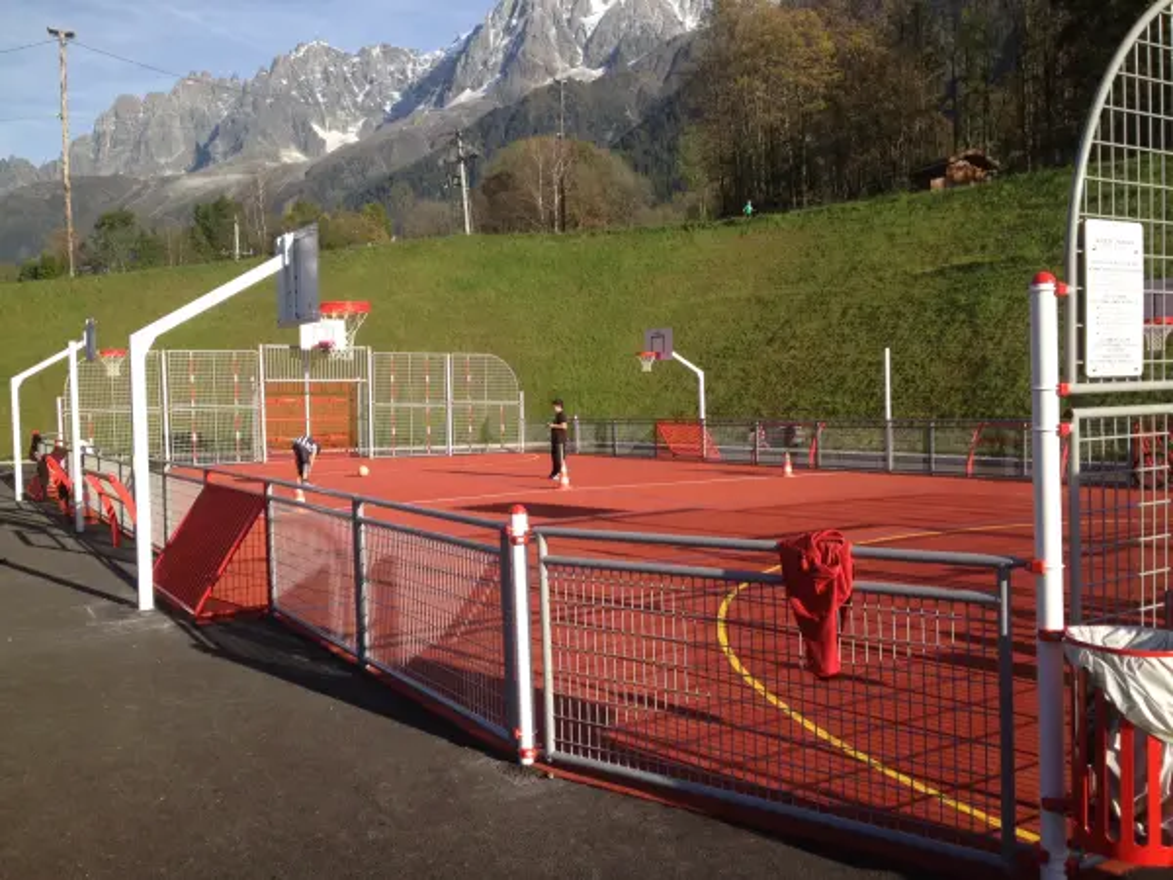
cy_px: 440
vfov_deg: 40.7
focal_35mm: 35
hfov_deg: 52.6
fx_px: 1186
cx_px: 586
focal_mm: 4.28
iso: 50
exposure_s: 1/1022
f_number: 2.4
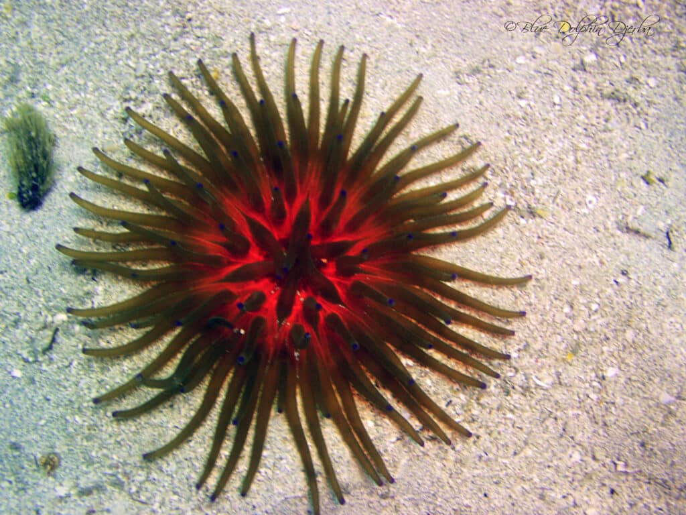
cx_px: 343
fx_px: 713
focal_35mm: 36
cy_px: 258
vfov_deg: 39.7
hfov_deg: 51.4
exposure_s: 1/50
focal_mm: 6.53
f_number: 4.1
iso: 64
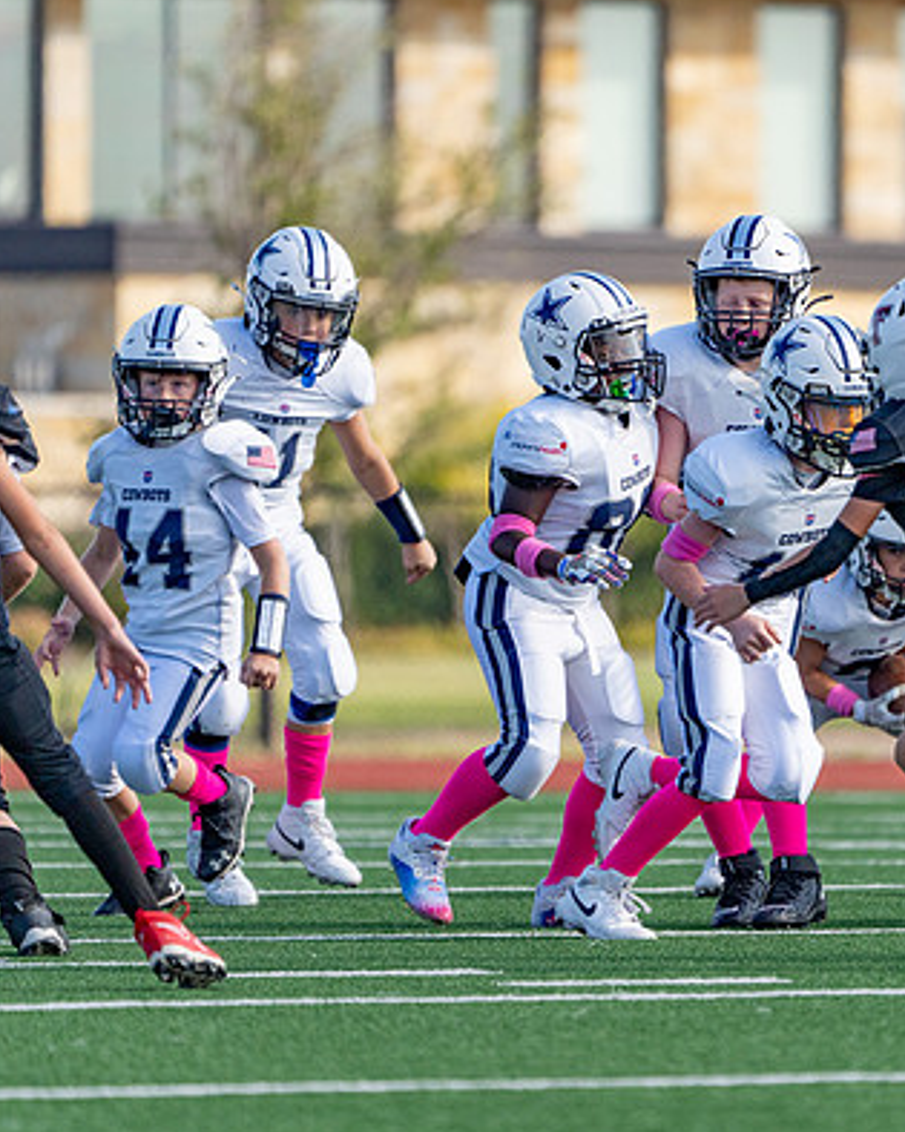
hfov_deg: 2.7
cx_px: 735
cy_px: 572
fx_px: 19225
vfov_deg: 3.4
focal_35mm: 574
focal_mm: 388
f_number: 5.6
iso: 200
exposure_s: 1/2000
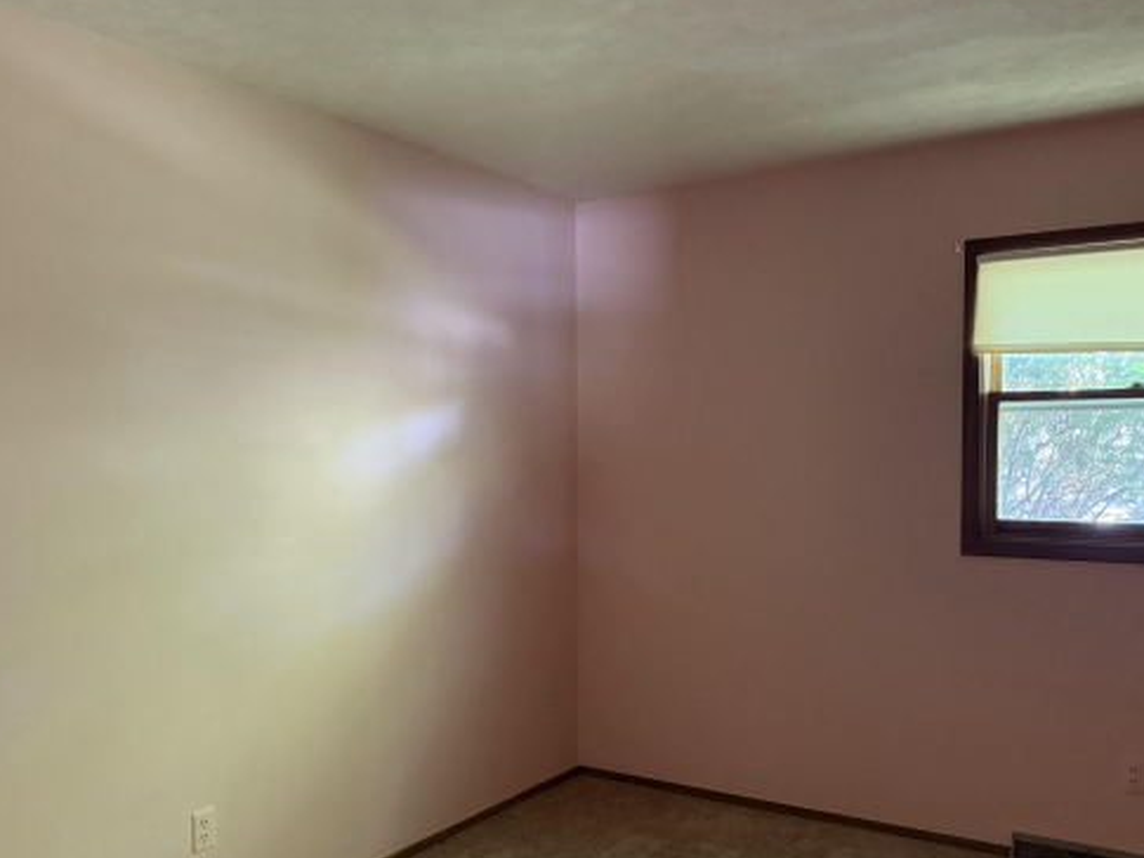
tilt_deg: -1.6
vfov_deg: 42.9
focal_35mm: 33
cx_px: 534
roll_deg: +0.6
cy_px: 486
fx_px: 1091
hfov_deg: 55.3
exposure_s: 1/40
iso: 1000
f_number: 1.78
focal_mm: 6.76
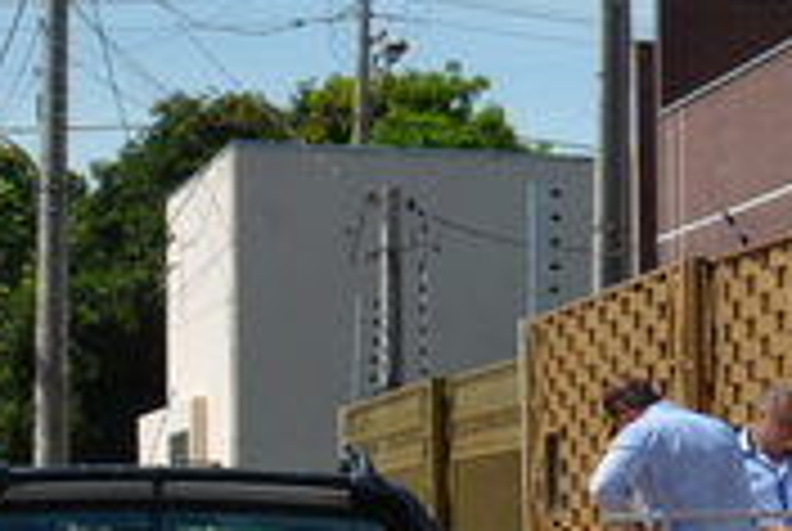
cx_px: 1386
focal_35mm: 153
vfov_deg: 8.9
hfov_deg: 12.4
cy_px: 598
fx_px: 3372
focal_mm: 20
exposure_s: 1/320
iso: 100
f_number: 9
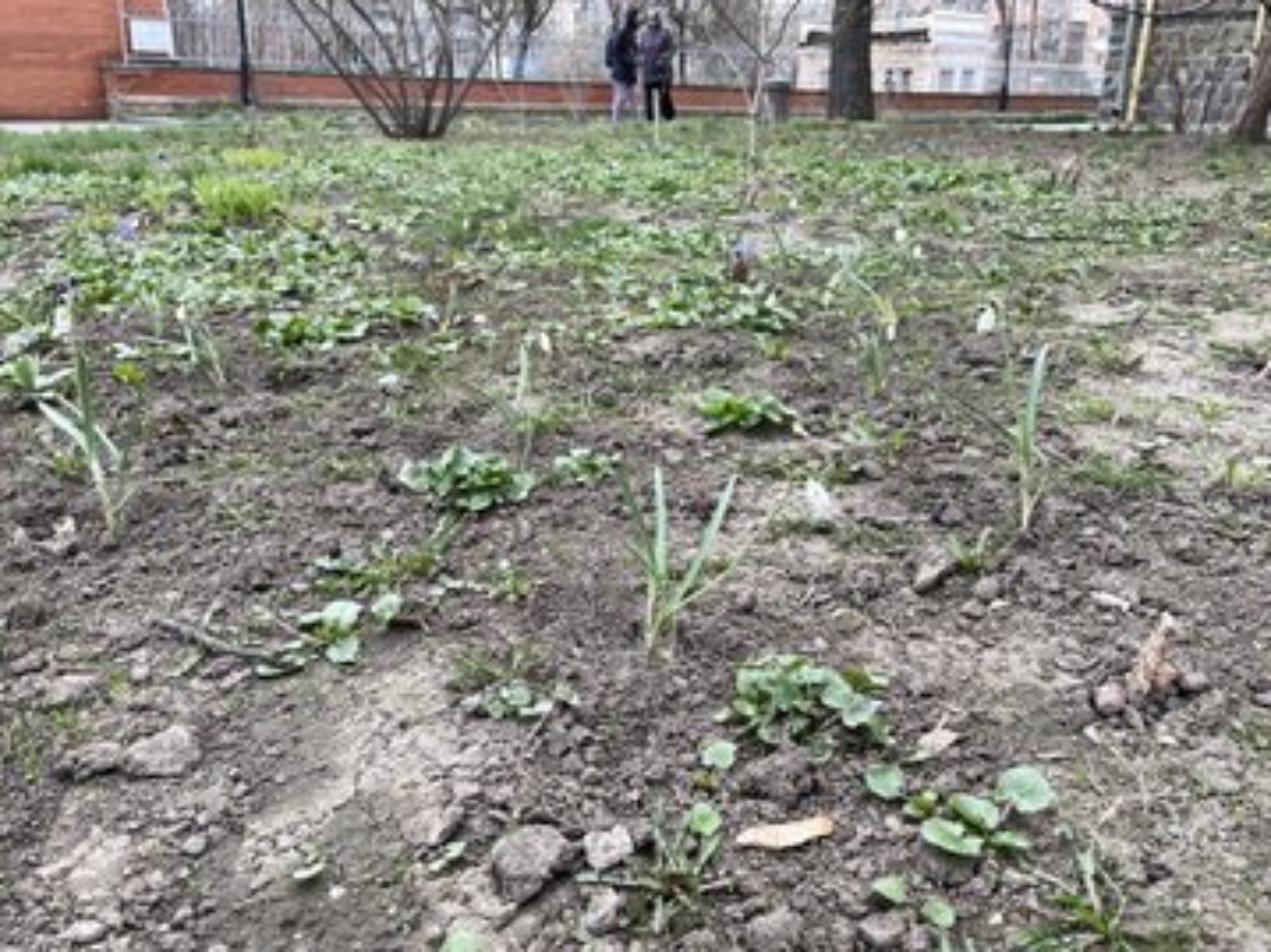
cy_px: 464
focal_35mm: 29
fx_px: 1064
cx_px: 648
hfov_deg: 61.7
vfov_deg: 48.2
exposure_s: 1/160
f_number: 1.6
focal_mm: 4.2
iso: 32
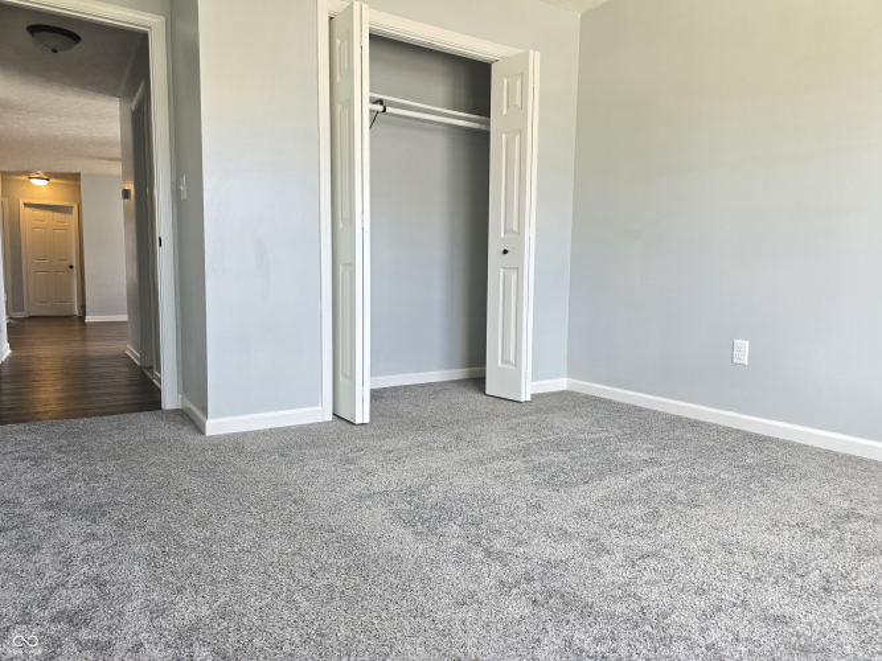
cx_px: 441
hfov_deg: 73.9
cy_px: 330
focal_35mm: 23
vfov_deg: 58.9
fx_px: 586
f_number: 1.7
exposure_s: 1/120
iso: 125
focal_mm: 6.3
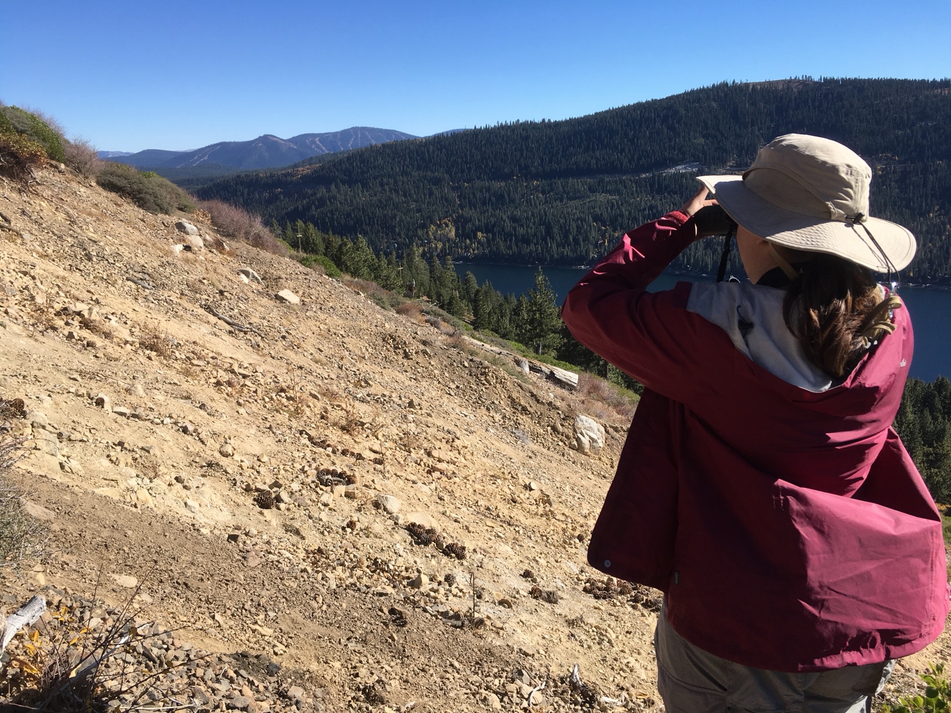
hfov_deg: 61.7
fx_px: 797
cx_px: 476
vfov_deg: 48.2
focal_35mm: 29
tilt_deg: -13.8
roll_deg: +2.0
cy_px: 356
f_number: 2.2
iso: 25
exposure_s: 1/1261
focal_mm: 4.15
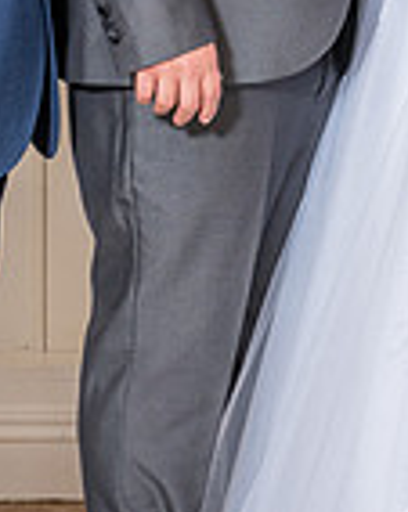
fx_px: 3453
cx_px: 404
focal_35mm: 228
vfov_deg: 8.4
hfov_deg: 6.7
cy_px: -178
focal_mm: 58
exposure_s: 1/160
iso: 640
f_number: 4.5
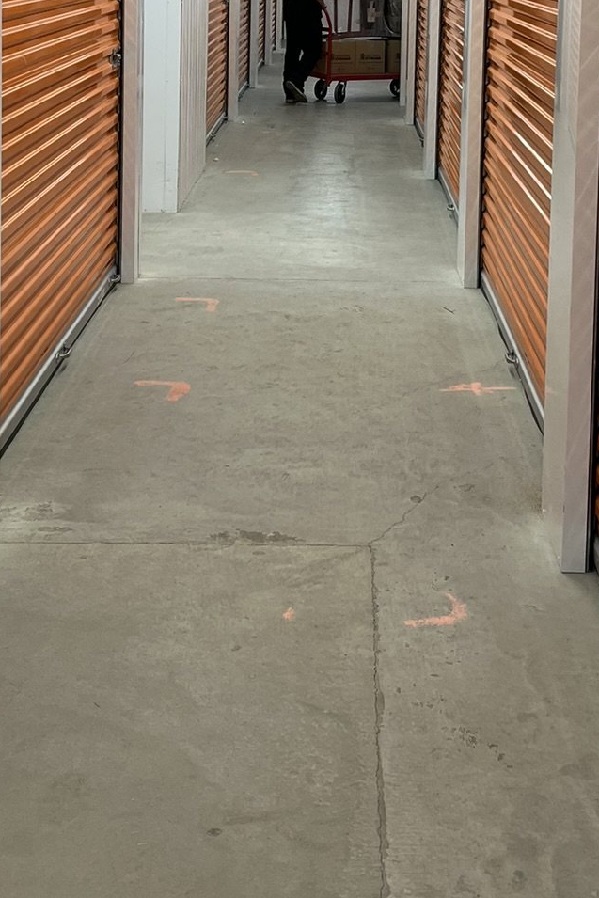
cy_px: 55
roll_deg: -1.3
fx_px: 1447
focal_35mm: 58
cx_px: 356
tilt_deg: -5.1
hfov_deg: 23.4
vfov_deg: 32.4
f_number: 1.6
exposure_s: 1/120
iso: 80
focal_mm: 5.1
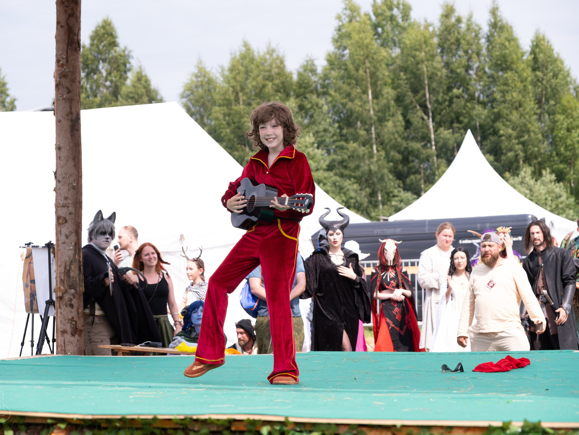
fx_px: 1455
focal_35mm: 87
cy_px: 217
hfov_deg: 22.5
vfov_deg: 17.0
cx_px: 291
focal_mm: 53.3
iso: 200
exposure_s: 1/1250
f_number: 3.2
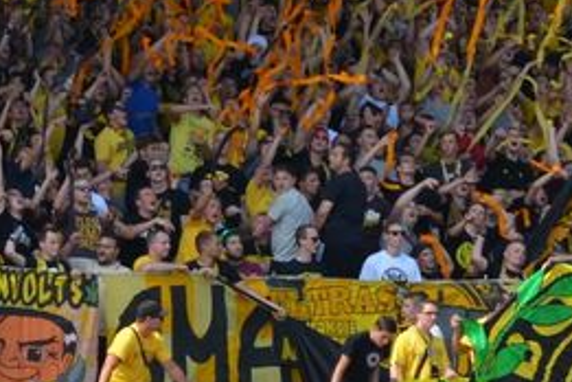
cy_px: 176
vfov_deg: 4.0
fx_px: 5467
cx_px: 583
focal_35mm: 344
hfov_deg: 6.0
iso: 400
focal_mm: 105
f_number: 5
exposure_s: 1/1250
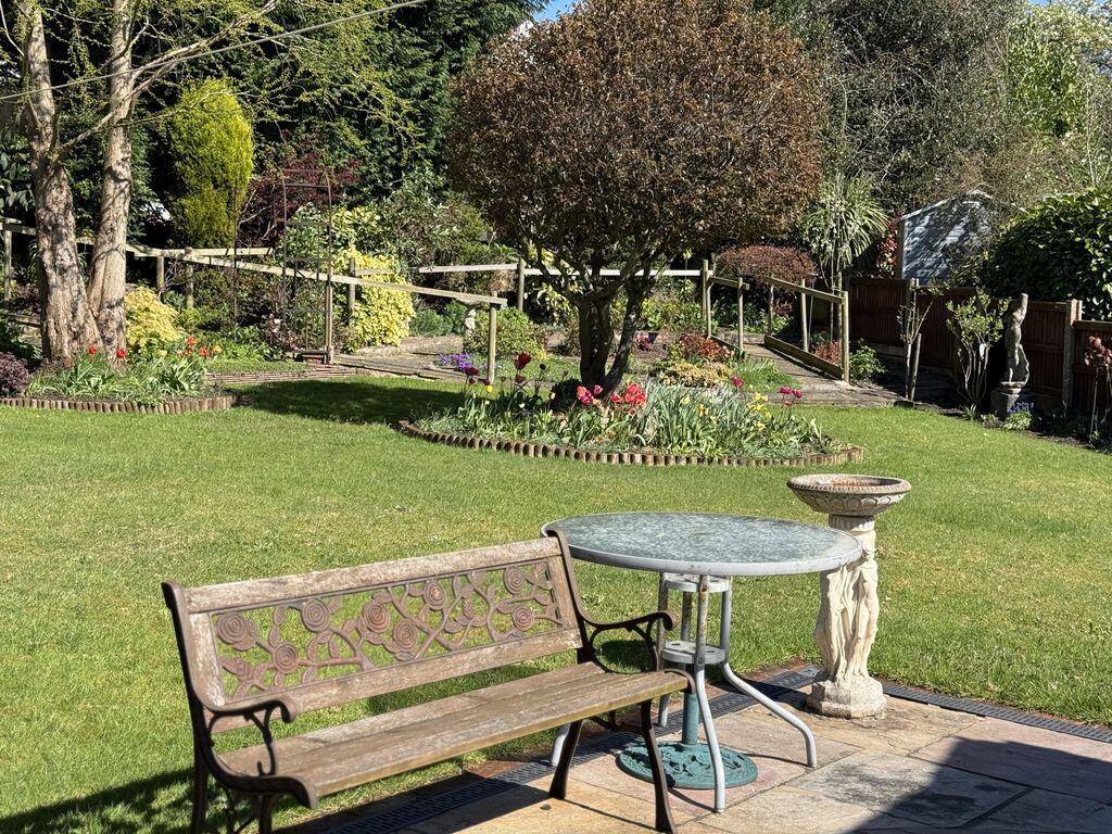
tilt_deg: -5.0
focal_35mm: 48
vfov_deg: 30.3
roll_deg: +0.9
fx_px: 1542
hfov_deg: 39.7
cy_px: 417
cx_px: 556
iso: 64
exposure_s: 1/2976
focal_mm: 6.76
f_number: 1.78
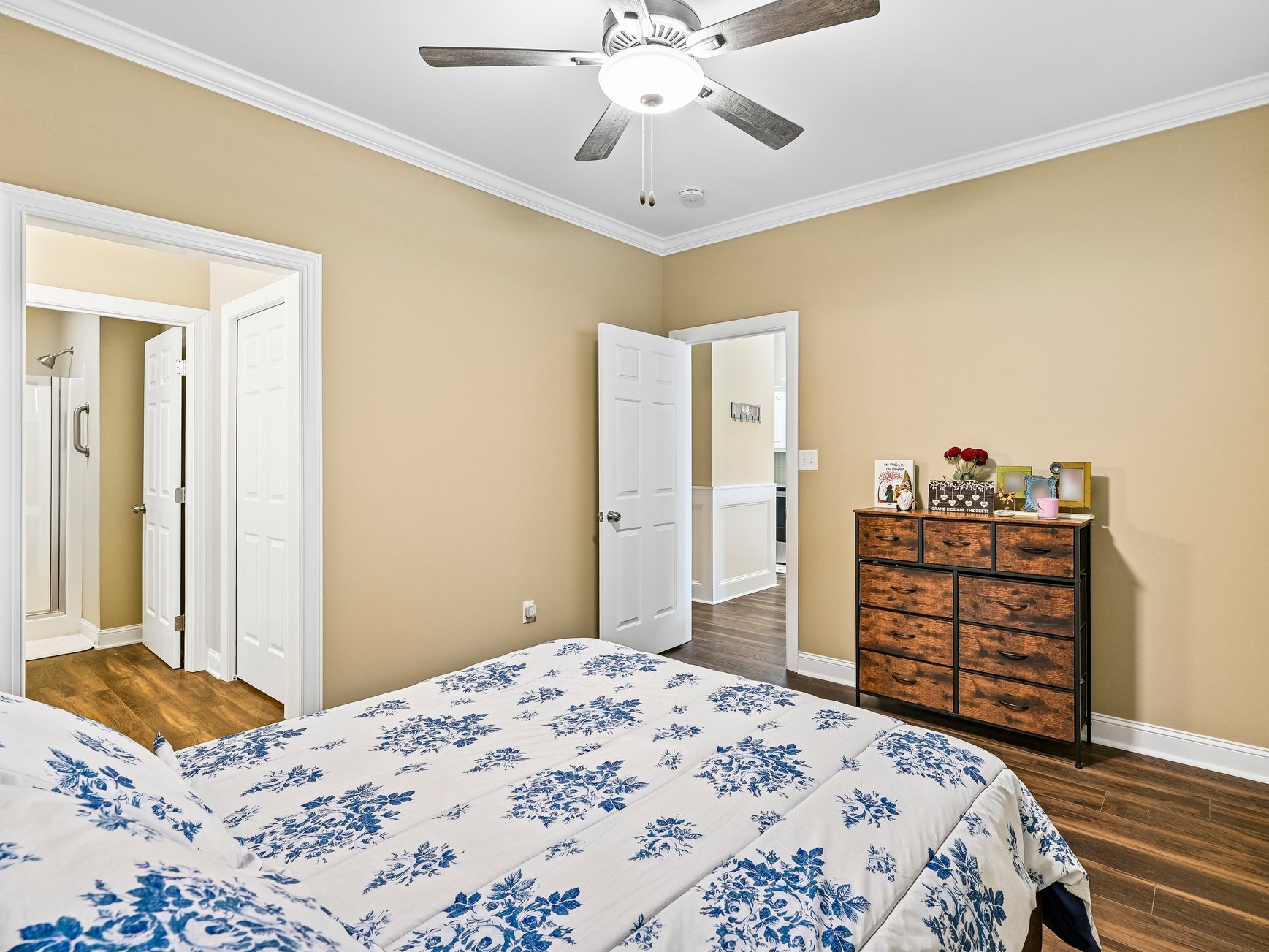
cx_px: 685
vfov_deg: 72.9
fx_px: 644
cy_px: 456
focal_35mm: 18
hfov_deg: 89.0
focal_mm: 15.5
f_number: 8
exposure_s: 1/5
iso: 400
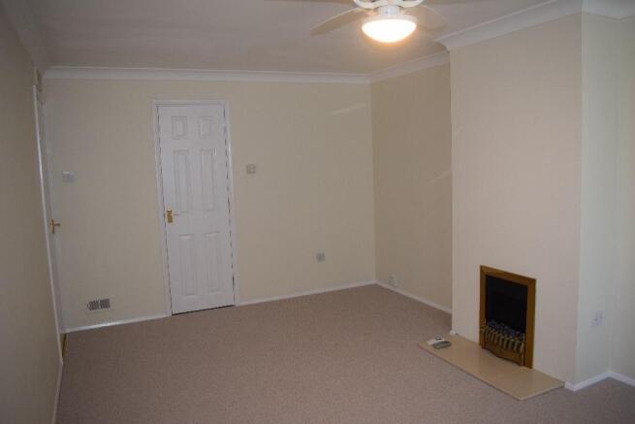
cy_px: 212
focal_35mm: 27
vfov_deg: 48.0
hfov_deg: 67.4
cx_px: 318
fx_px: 476
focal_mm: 18
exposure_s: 1/100
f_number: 5
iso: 800
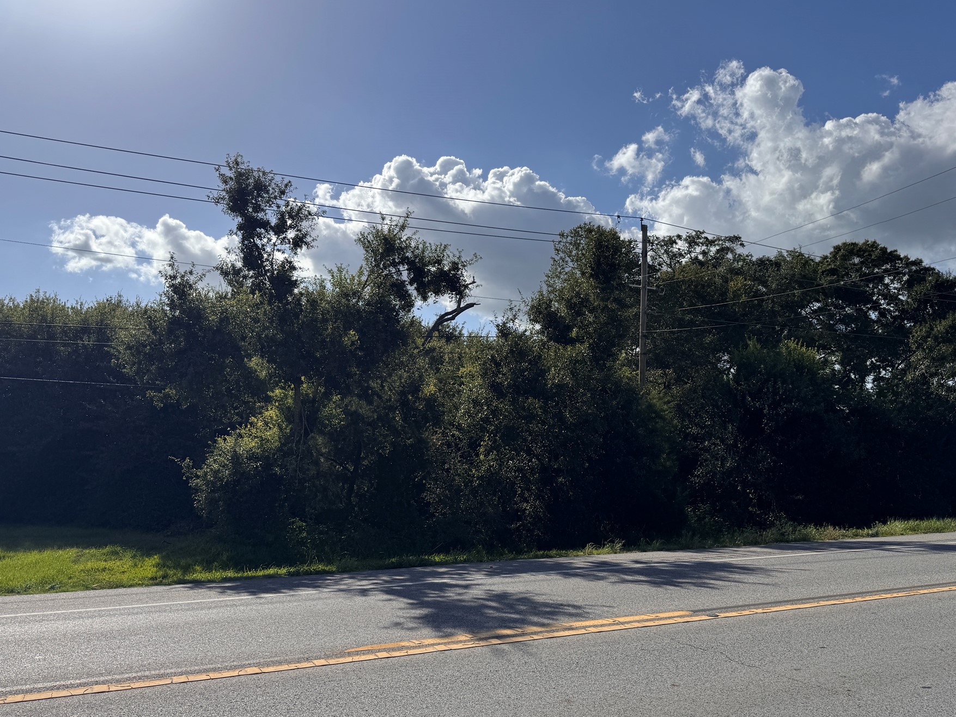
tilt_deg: +9.0
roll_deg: +0.2
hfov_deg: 63.4
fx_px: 773
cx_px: 506
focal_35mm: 28
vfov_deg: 49.7
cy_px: 338
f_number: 1.78
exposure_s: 1/10417
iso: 80
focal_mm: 6.76
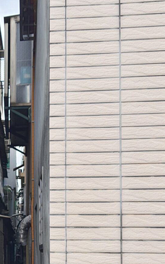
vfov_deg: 24.9
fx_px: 583
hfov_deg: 15.3
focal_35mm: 81
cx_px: -56
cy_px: 227
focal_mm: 4.32
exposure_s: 1/528
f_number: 1.7
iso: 50
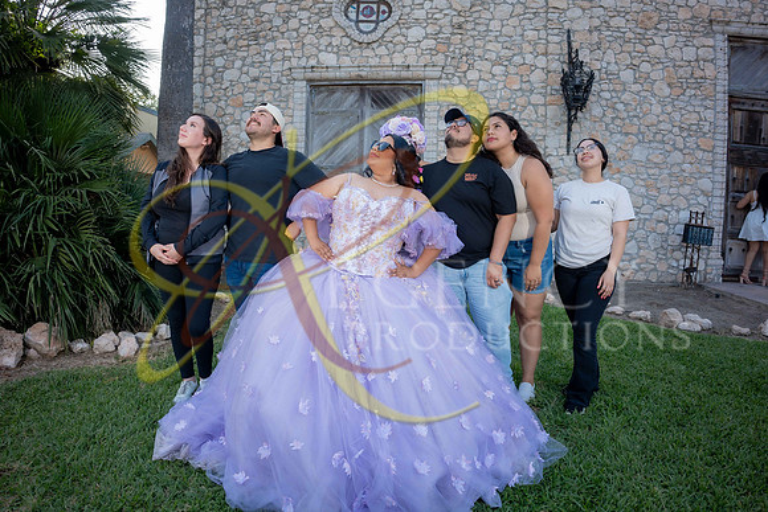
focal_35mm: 20
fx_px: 427
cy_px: 256
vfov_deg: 62.0
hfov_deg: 84.0
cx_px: 384
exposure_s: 1/400
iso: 125
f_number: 2.8
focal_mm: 20
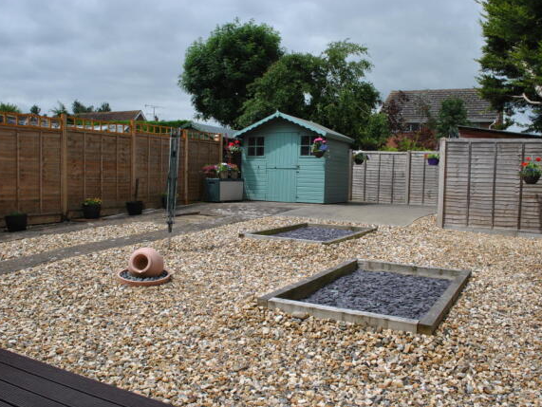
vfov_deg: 43.0
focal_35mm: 33
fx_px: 517
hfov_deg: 55.3
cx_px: 252
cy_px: 204
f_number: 8
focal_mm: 20
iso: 100
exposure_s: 1/320
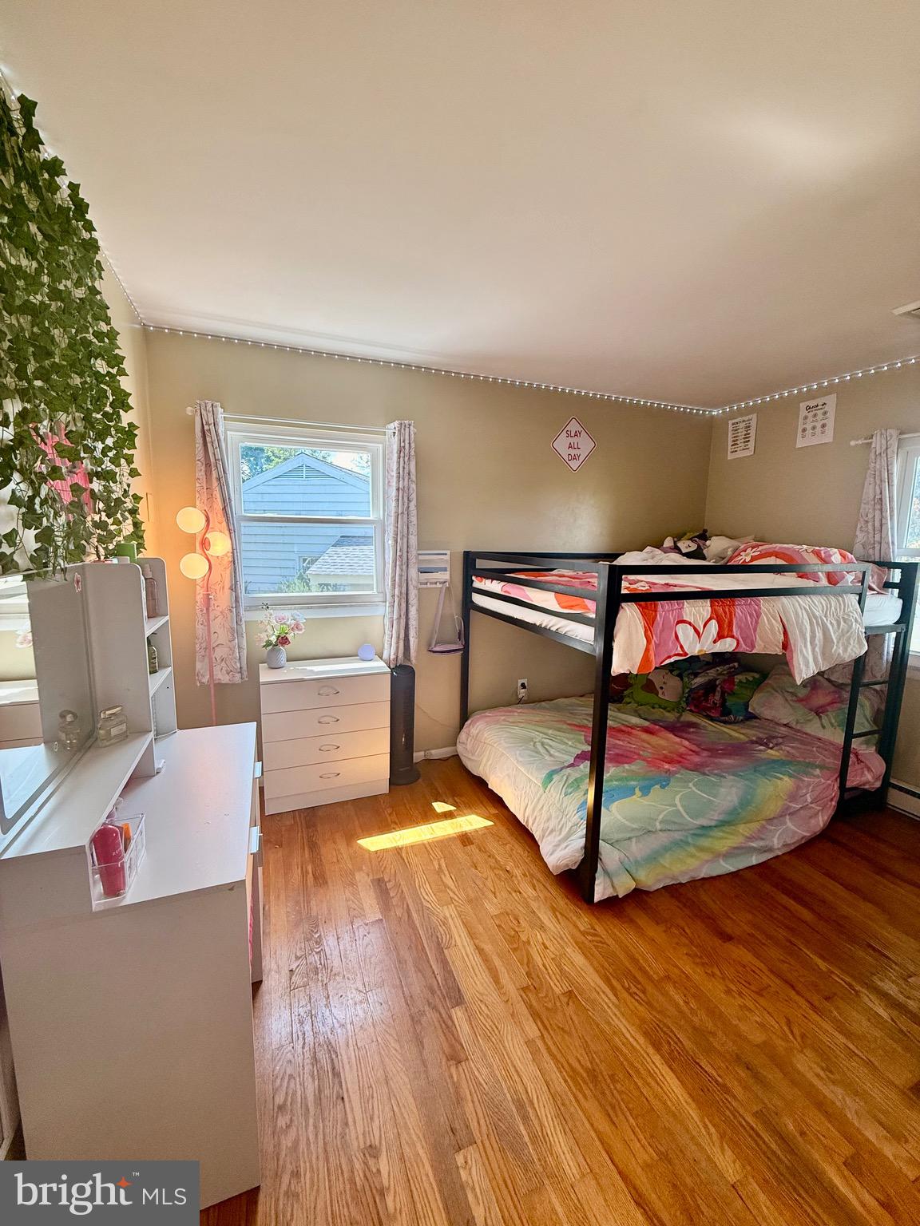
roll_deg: -1.1
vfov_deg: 102.1
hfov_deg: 85.7
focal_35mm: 14
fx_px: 496
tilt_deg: -7.5
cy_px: 613
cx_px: 460
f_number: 2.2
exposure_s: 1/115
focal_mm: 2.22
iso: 100
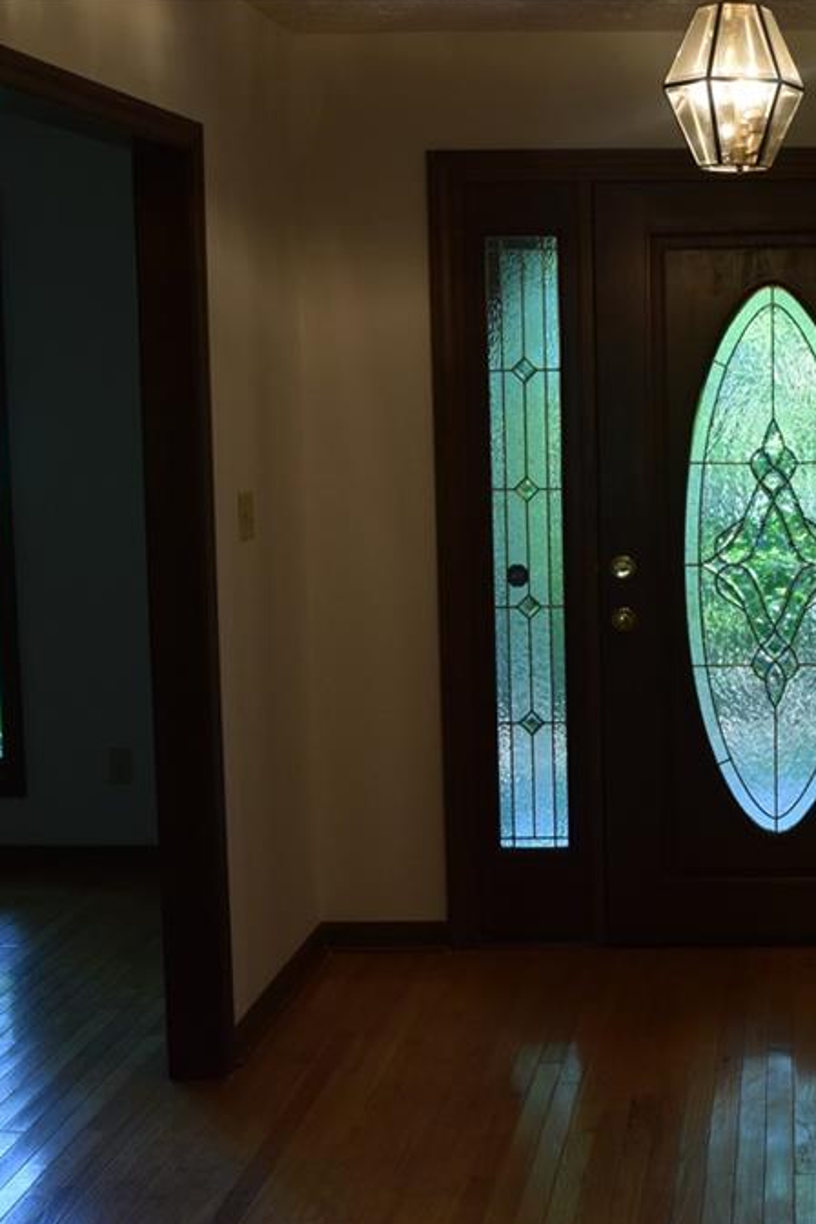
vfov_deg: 31.4
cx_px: 772
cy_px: 614
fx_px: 2176
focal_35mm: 64
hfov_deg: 20.7
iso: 800
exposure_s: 1/25
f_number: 9
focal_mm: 28
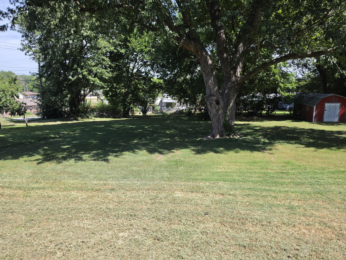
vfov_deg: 58.9
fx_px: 230
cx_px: 173
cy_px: 130
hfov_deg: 73.9
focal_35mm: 23
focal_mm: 6.5
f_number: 1.4
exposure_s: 1/2397
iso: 64
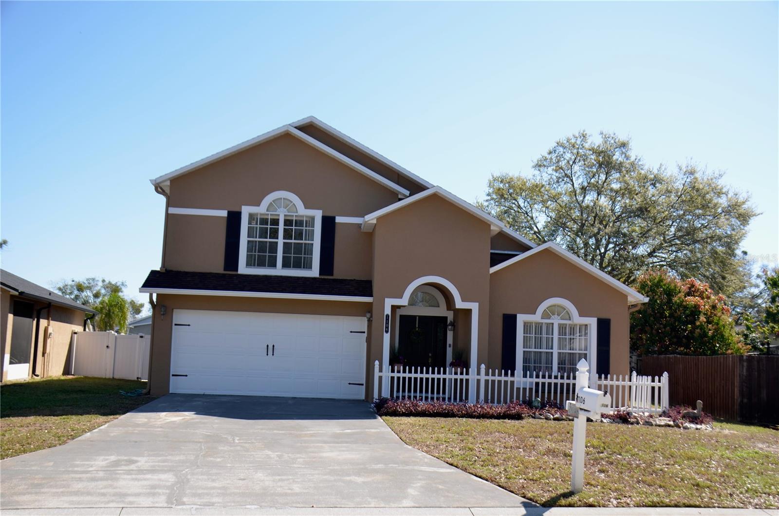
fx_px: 712
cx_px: 390
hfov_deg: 57.3
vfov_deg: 39.8
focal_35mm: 33
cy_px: 258
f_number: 7.1
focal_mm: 22
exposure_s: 1/250
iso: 100
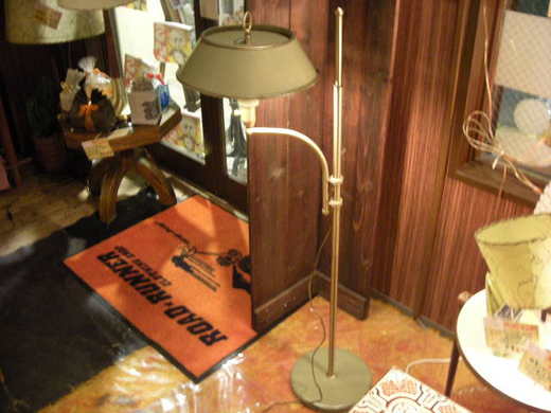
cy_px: 206
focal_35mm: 35
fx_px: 557
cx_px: 276
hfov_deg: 52.6
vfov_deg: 40.7
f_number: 2.8
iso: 200
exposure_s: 1
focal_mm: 5.7
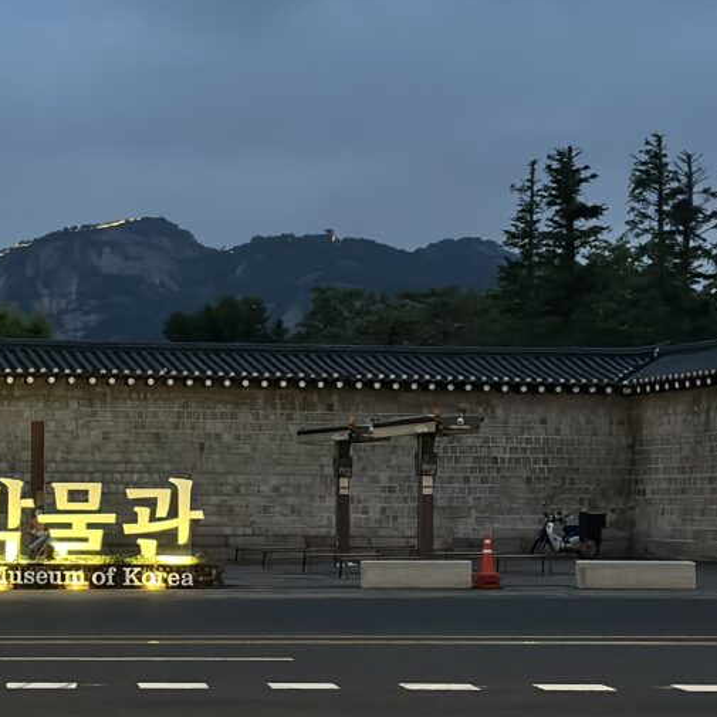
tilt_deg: +0.5
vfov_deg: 20.1
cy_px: 459
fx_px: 2015
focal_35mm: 86
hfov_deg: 19.7
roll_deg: -1.2
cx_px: 23
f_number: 1.78
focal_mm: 6.86
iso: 800
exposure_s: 1/30
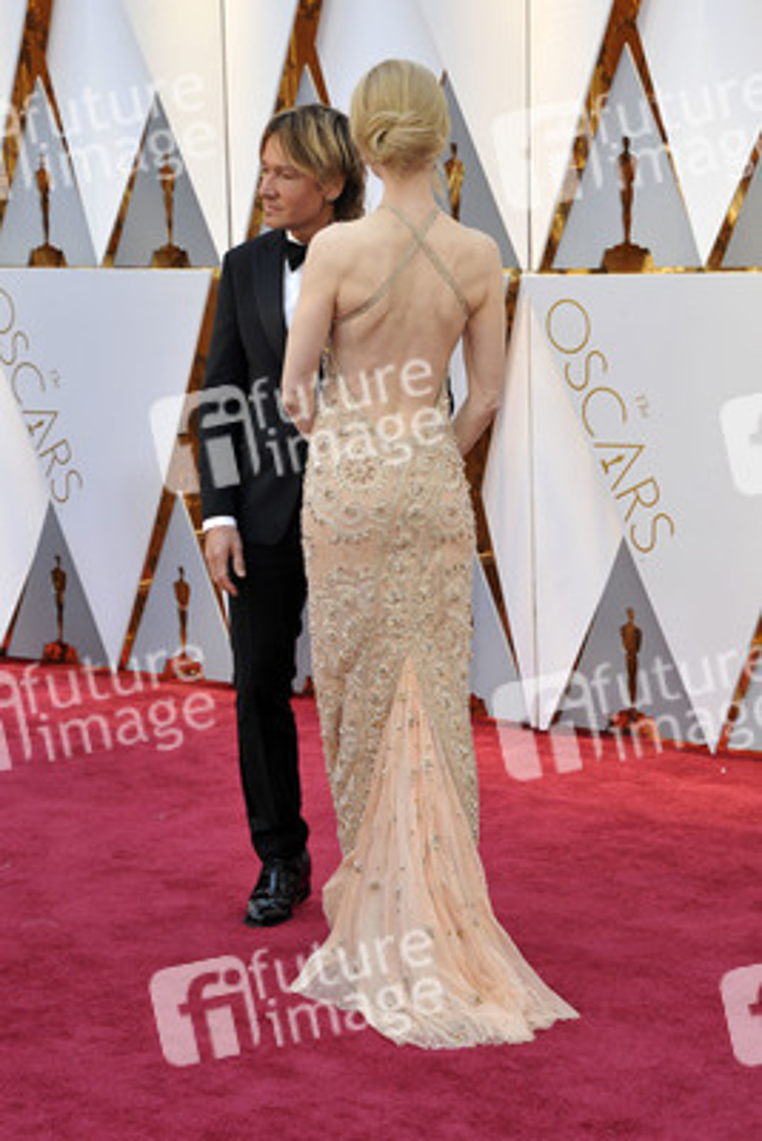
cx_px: 381
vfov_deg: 23.9
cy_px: 570
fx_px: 2696
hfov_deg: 16.1
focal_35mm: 85
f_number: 6.3
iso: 1000
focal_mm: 85
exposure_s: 1/250
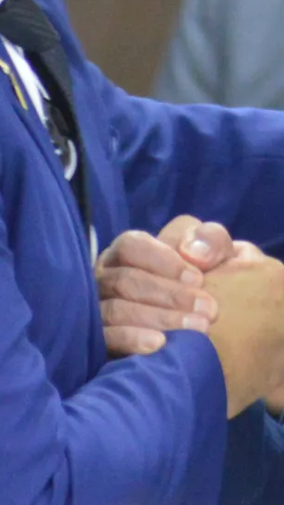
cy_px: -168
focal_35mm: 1246
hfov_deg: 1.0
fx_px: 16691
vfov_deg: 1.7
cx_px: 392
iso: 3200
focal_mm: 170
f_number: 4.5
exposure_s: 1/100
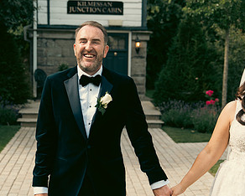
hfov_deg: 23.3
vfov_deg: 18.7
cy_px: 136
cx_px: 116
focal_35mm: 82
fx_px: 595
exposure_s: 1/500
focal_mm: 44
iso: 200
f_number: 3.5
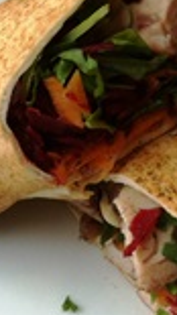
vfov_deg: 19.5
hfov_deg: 11.0
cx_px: 146
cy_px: 155
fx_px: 919
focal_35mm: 110
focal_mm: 3.85
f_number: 2.8
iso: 100
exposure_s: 1/60
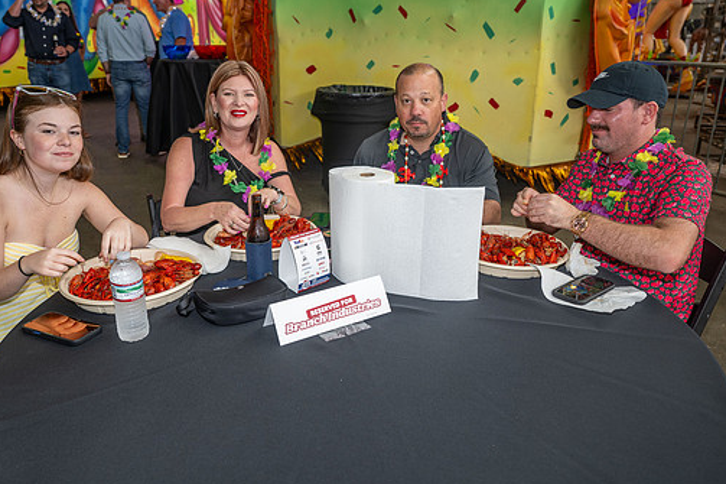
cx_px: 352
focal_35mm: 30
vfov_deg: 43.6
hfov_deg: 61.9
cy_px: 228
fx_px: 605
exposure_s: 1/60
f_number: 4
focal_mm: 26
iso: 180
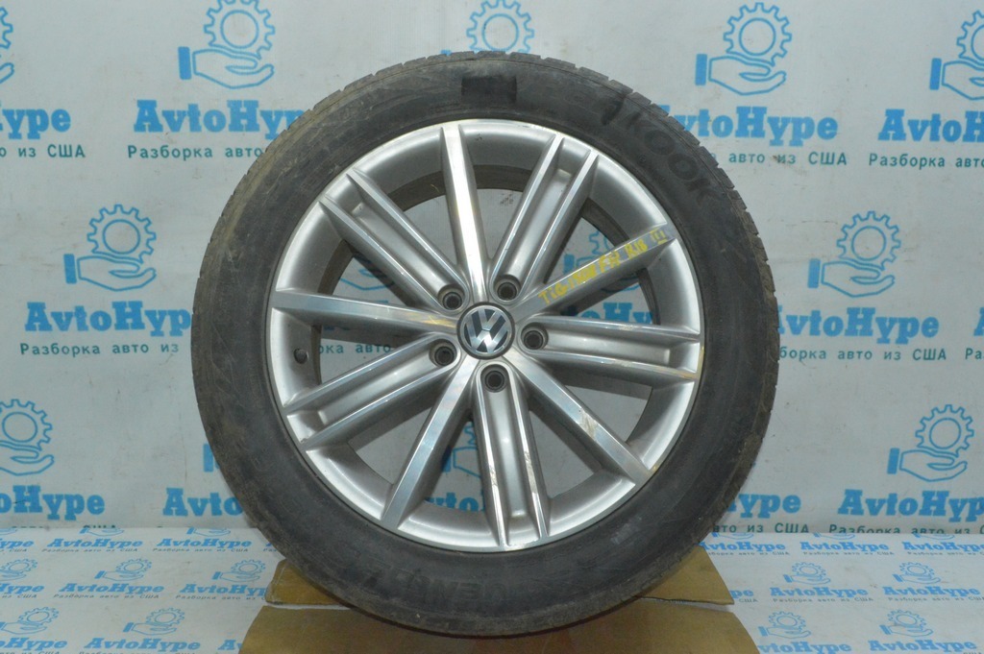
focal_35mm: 34
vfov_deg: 38.3
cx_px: 492
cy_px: 327
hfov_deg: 55.1
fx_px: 942
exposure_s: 1/50
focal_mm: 23
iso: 5600
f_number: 25
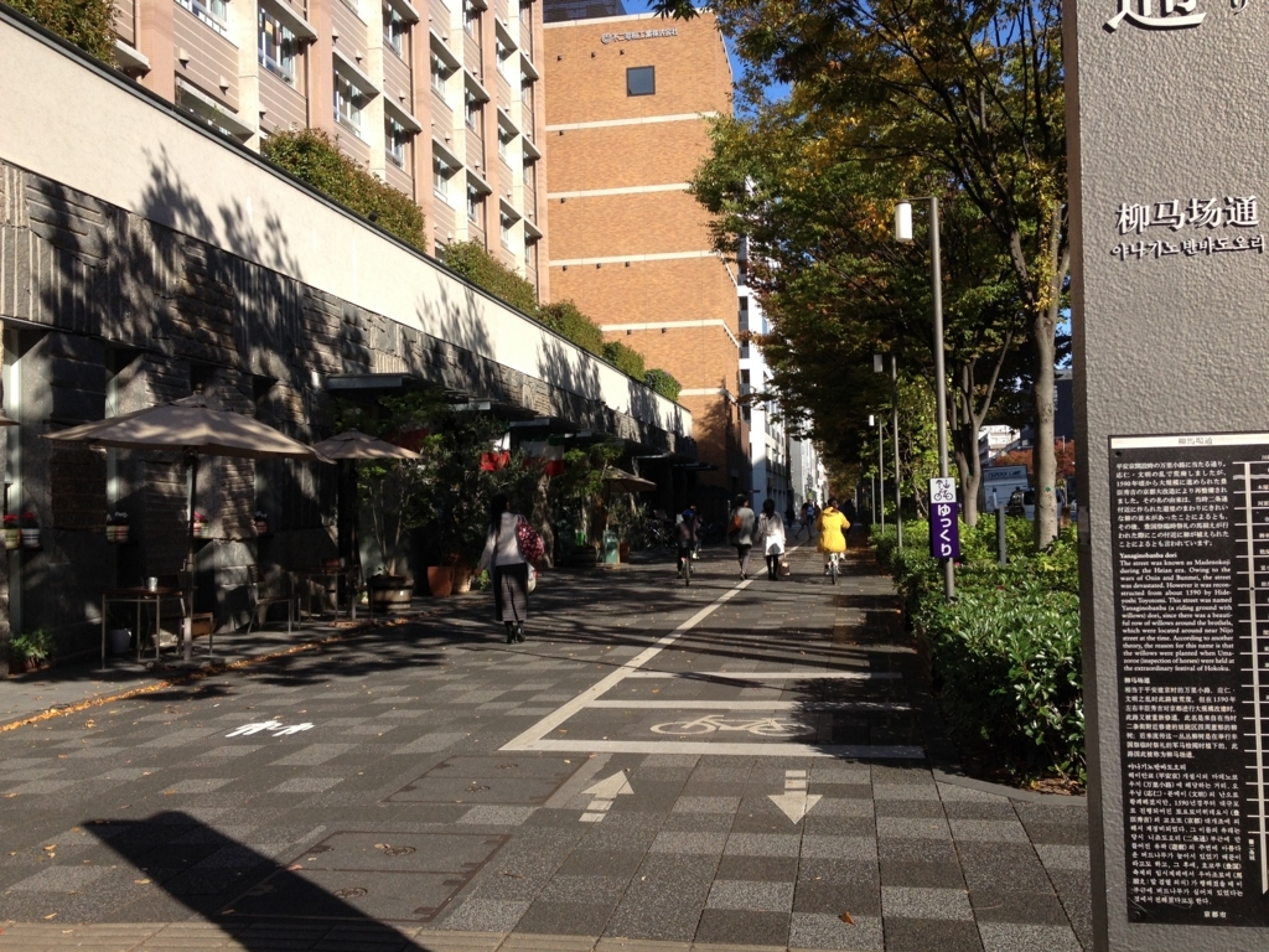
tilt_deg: -0.8
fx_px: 1283
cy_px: 476
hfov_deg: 52.6
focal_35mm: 35
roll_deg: +0.6
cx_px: 634
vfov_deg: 40.7
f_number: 2.4
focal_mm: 4.28
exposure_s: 1/1062
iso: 50
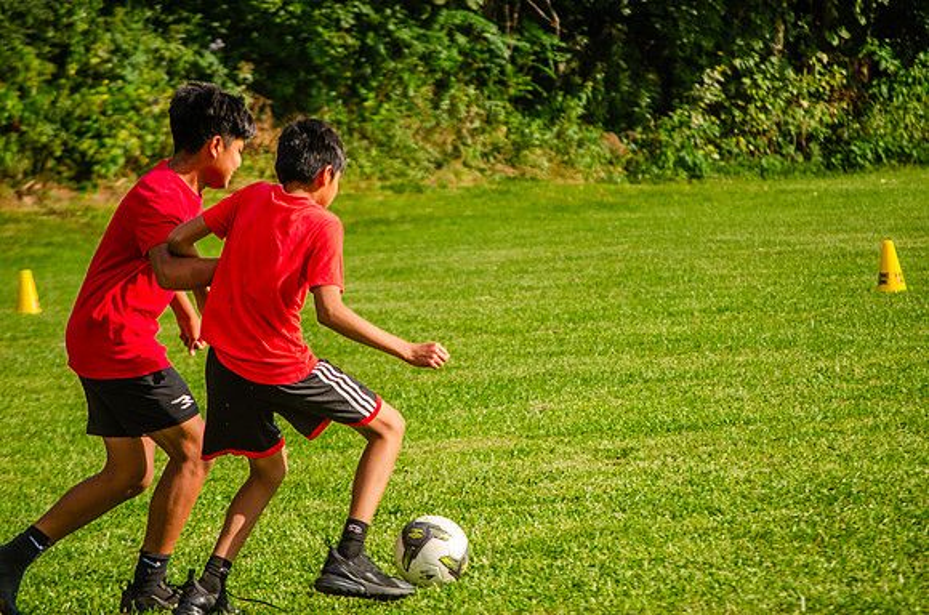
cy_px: 308
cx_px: 464
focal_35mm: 262
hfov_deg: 7.9
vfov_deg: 5.2
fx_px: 6759
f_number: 6.3
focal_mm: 175
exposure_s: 1/640
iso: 200
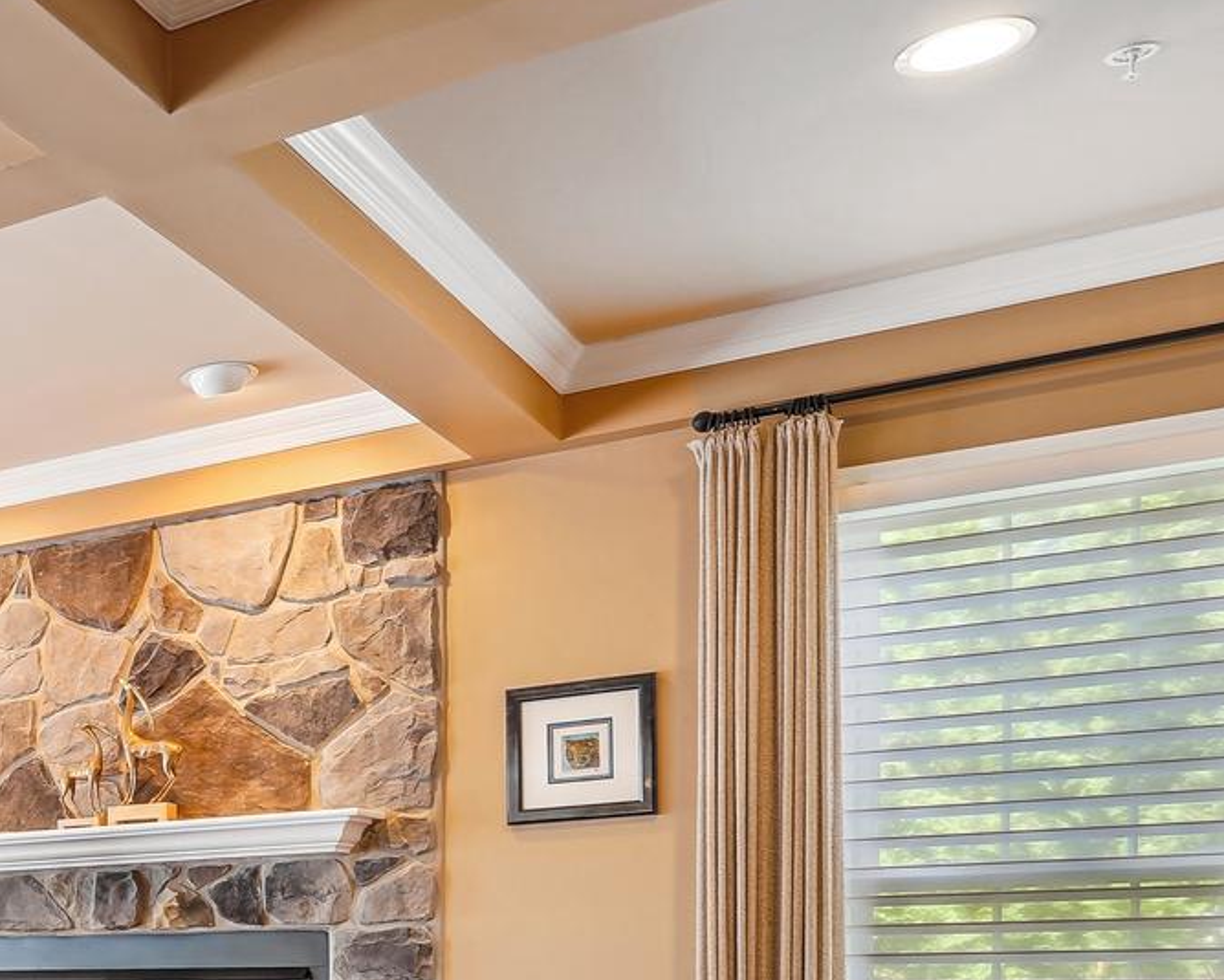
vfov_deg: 30.3
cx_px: -383
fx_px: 1667
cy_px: 999
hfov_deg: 31.0
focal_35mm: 46
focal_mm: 16
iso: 200
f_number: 8
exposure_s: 1/3.33
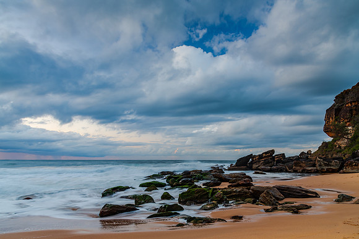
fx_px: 252
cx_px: 172
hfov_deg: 70.9
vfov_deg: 50.8
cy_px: 125
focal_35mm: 25
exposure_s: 1.6
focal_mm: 24
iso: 50
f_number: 14
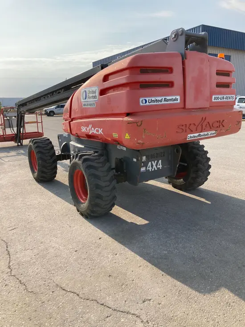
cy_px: 164
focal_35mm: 28
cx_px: 122
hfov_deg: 49.8
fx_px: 264
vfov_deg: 63.4
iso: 20
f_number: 1.8
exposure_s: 1/1499
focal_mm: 3.99
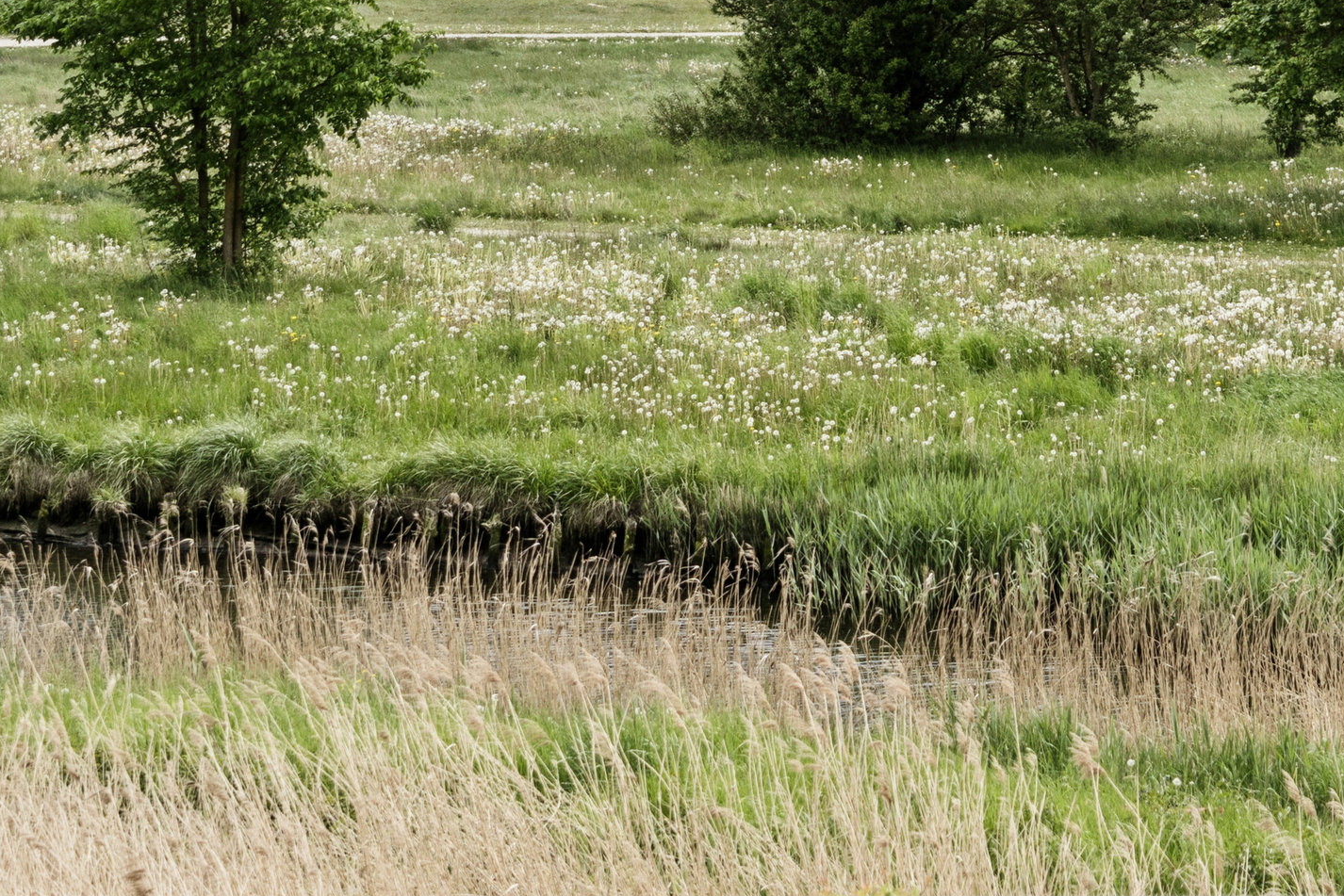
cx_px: 523
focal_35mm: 183
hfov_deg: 11.2
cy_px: 189
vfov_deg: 7.5
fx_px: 6832
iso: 200
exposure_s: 1/800
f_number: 5
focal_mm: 58
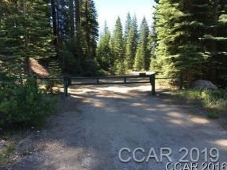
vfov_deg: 48.2
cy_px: 85
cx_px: 114
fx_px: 190
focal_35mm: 29
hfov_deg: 61.7
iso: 25
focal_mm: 4.15
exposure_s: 1/188
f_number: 2.2
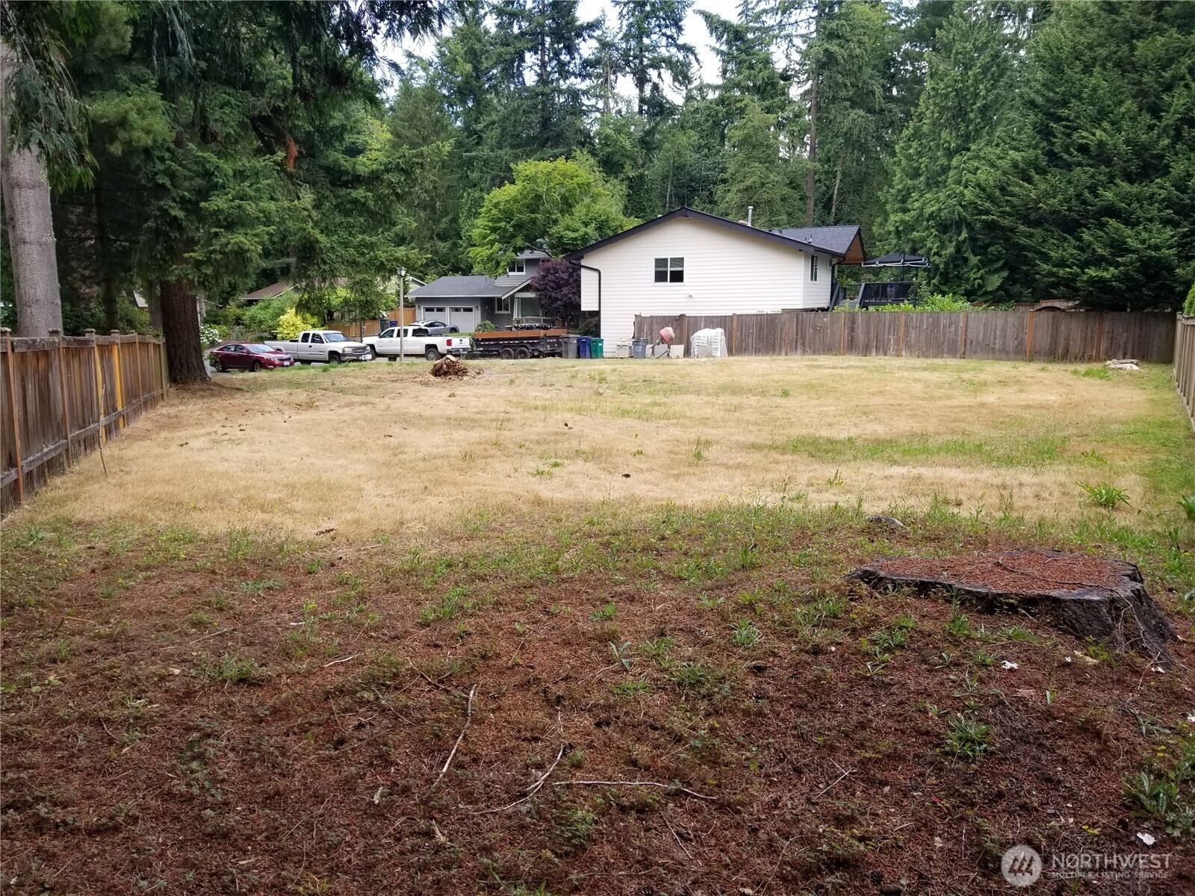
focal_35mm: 26
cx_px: 598
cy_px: 448
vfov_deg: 53.1
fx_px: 898
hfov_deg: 67.3
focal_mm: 4.25
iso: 50
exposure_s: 1/353
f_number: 1.7
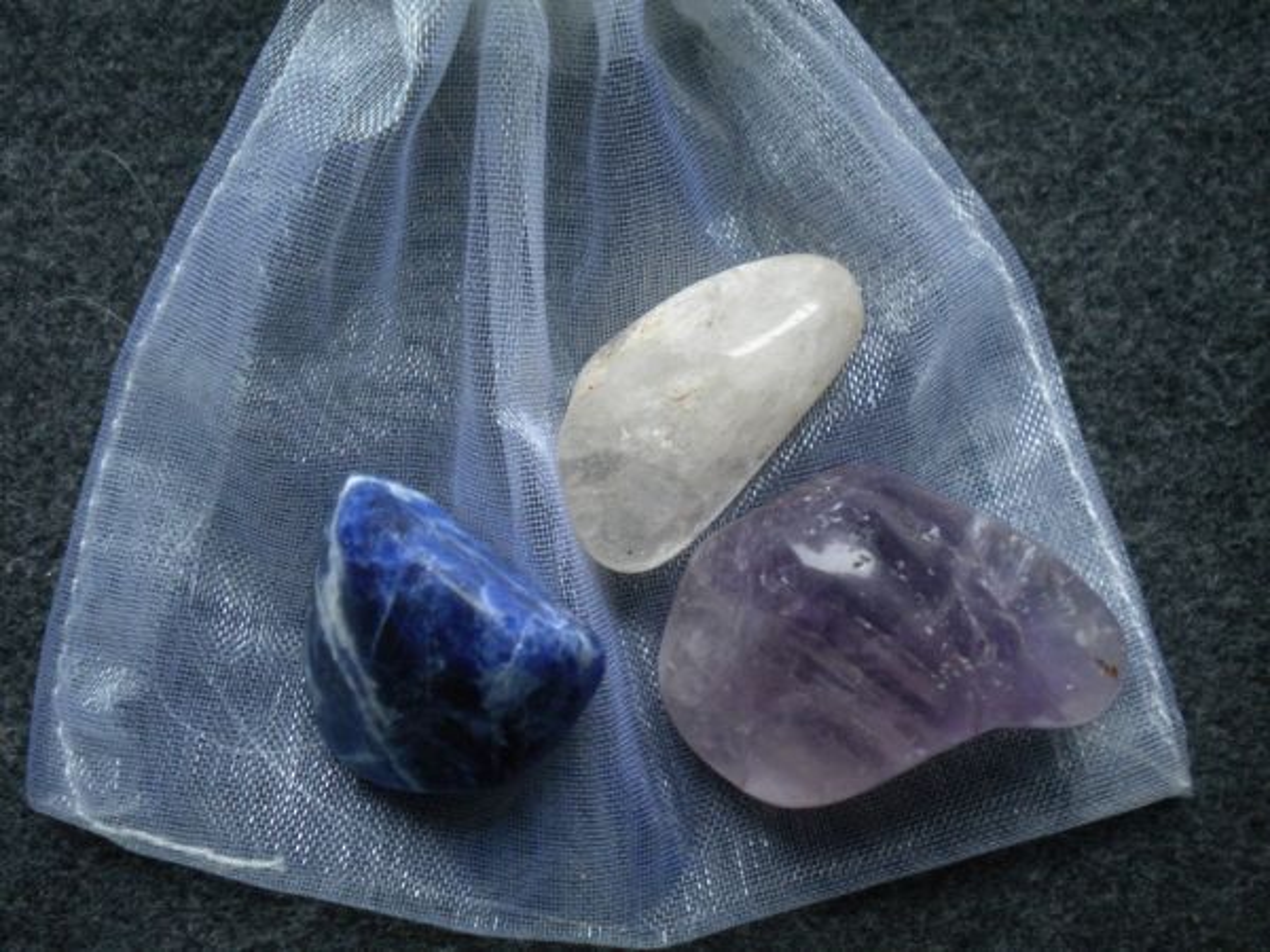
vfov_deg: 35.1
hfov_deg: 45.8
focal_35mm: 41
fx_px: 1504
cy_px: 476
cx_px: 635
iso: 337
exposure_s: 1/60
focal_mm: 7.4
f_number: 3.5
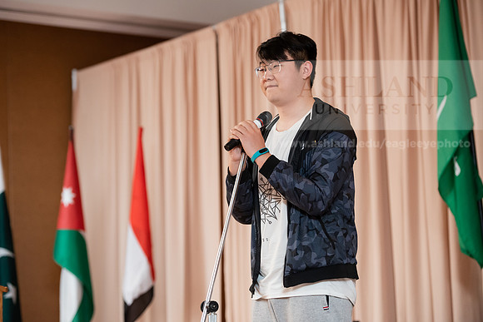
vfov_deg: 12.5
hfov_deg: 18.6
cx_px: 242
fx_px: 1476
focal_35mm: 110
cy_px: 161
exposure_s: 1/160
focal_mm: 110
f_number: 3.5
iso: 2500
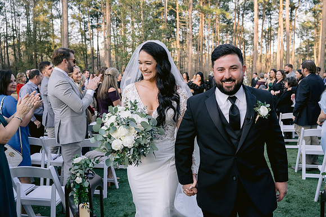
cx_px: 163
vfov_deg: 37.9
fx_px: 317
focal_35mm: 35
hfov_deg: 54.4
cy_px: 108
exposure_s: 1/200
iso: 400
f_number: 5
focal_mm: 35
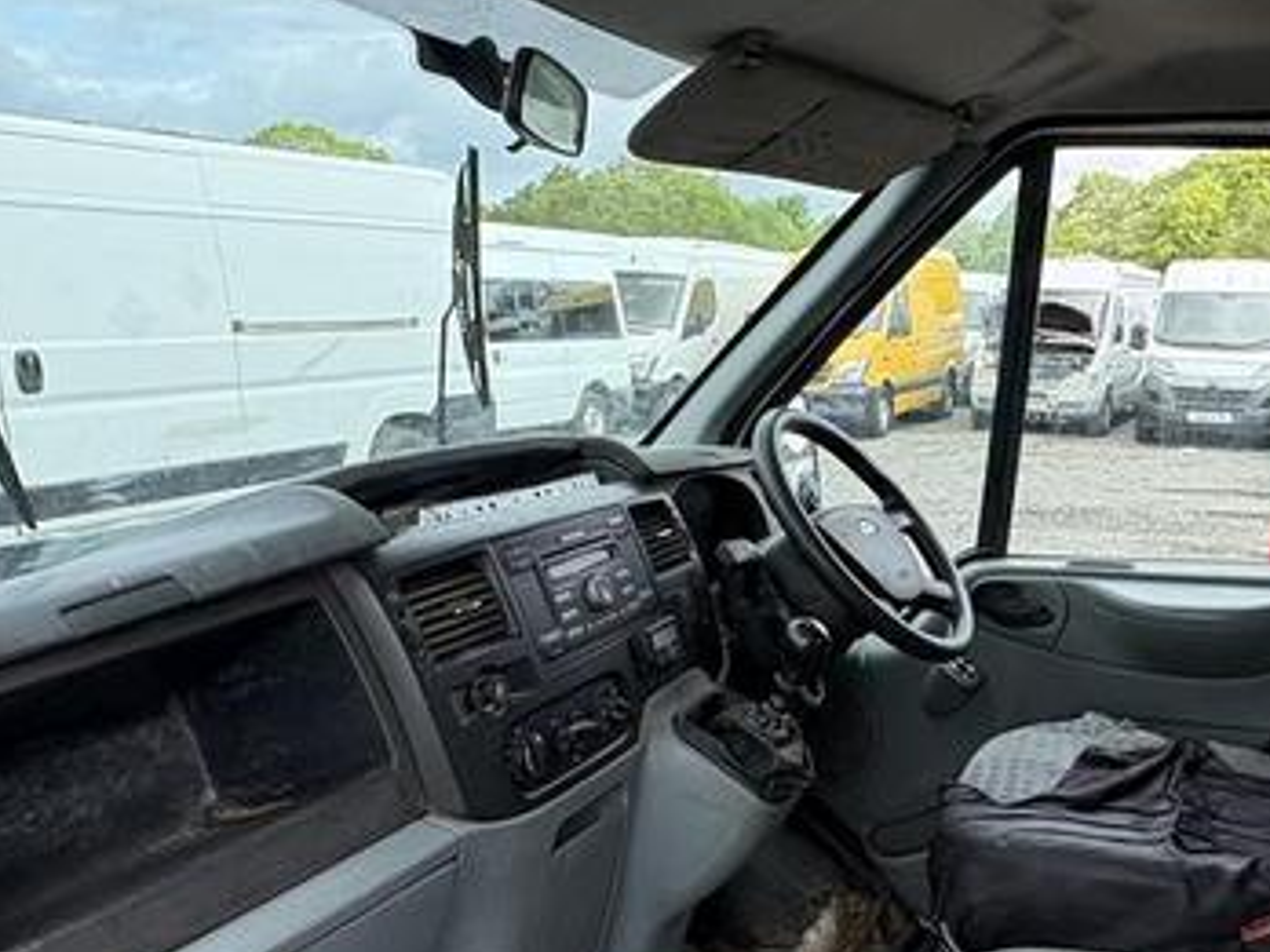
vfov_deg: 39.4
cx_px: 920
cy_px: 595
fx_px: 1321
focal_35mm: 36
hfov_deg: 49.7
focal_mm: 2.22
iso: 64
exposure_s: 1/473
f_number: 2.2
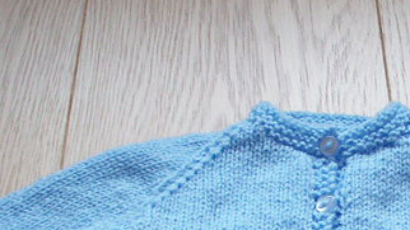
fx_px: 870
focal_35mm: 80
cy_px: 292
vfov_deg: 14.5
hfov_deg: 26.1
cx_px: 325
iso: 160
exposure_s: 1/26.8
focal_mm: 6.2
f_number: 2.8
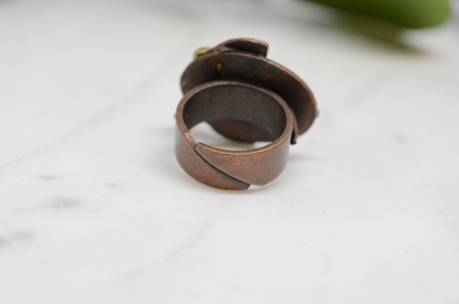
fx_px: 763
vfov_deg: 22.5
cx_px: 230
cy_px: 152
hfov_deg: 33.5
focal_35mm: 60
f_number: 8
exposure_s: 1/800
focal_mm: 40
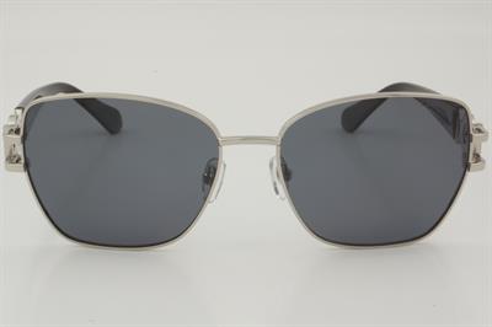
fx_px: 1127
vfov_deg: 16.5
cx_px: 246
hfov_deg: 24.6
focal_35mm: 82
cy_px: 164
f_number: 32
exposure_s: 1/3
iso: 100
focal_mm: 55
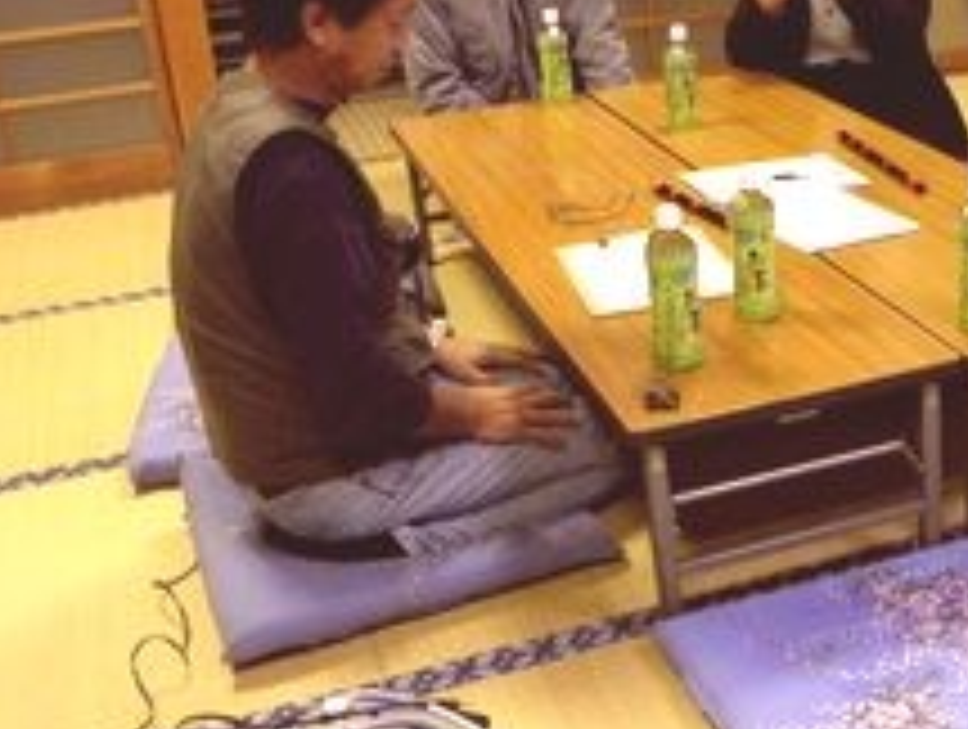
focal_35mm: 52
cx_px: 882
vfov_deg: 28.1
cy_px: 414
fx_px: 1457
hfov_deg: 34.6
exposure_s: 1/10
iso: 400
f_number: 3.5
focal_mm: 5
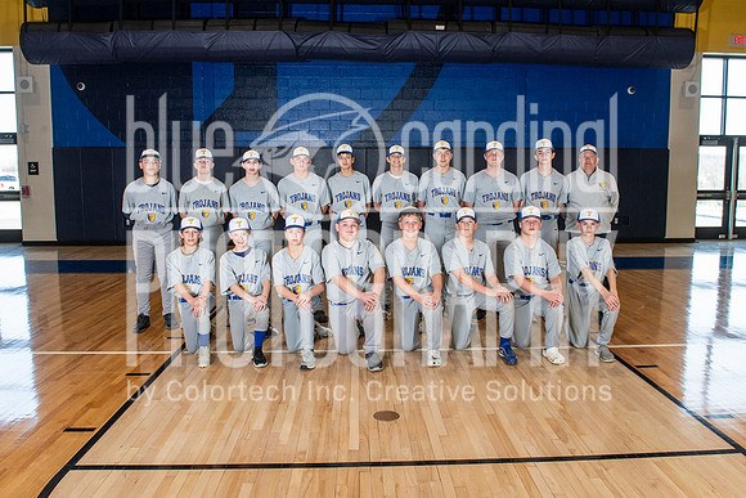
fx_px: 589
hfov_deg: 64.6
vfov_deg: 45.8
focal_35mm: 28
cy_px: 239
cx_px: 391
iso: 1600
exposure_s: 1/200
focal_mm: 24
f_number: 7.1
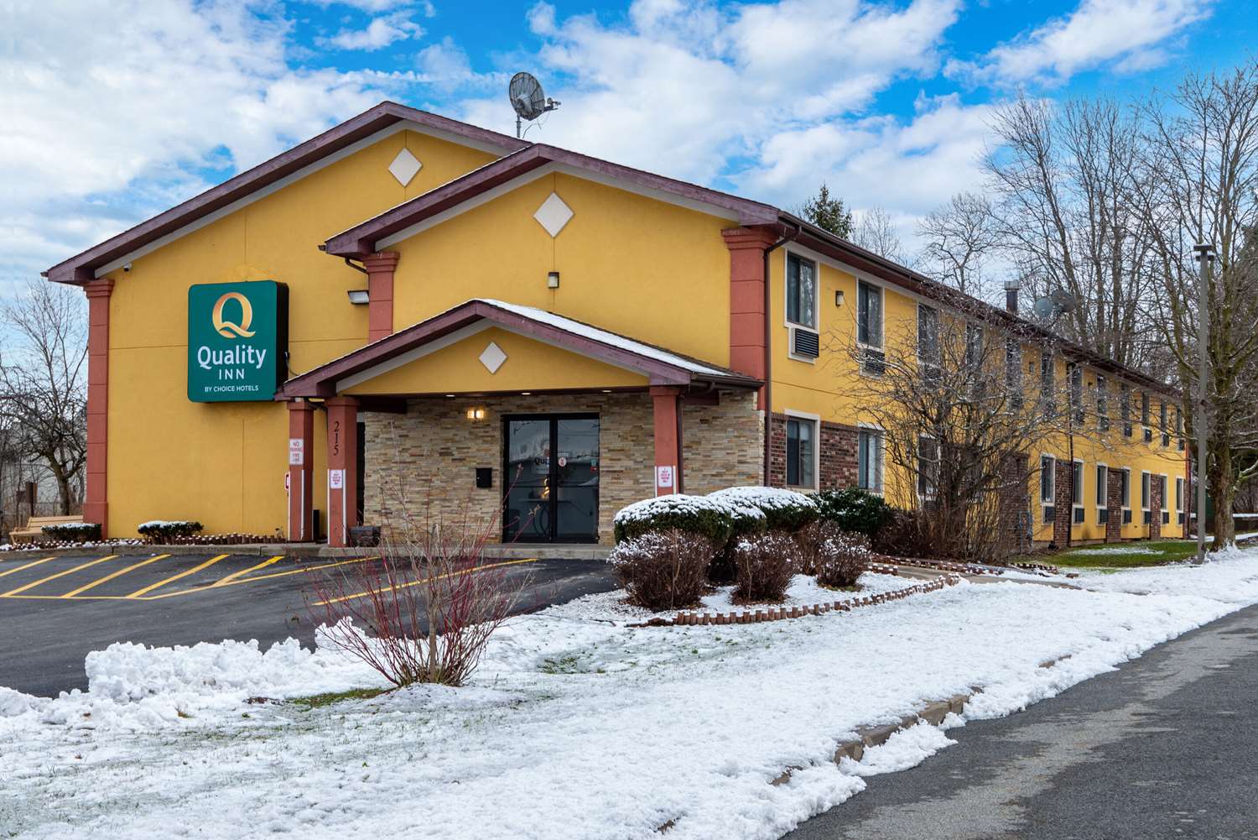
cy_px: 420
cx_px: 629
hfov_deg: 61.9
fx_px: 1049
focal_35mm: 30
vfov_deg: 43.6
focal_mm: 30
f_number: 10
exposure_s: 1/15
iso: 100
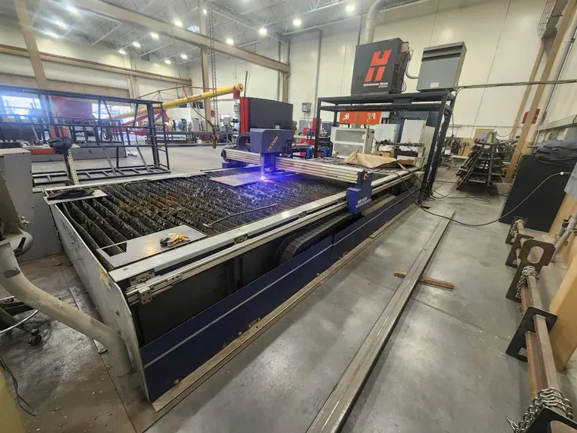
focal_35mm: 13
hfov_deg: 106.2
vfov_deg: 89.9
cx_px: 288
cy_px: 216
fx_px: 217
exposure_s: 1/60
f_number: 2.2
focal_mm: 2.2
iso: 250
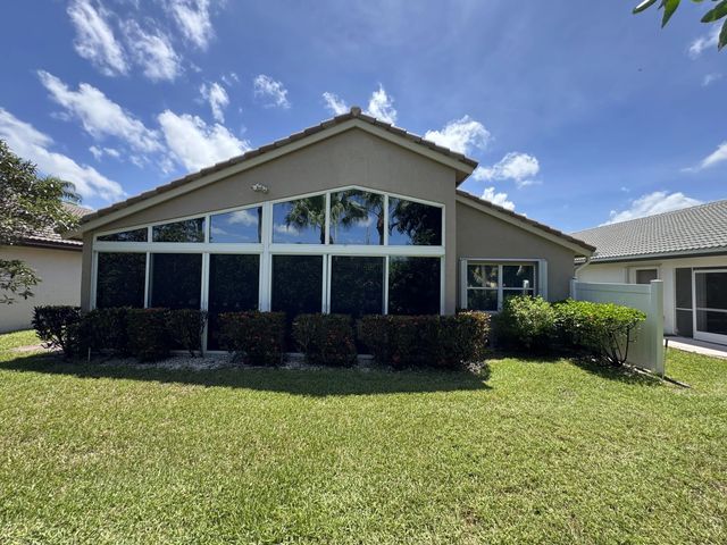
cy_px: 272
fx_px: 294
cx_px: 364
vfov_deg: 85.7
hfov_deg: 102.1
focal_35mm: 14
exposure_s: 1/397
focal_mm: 2.22
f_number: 2.2
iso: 40
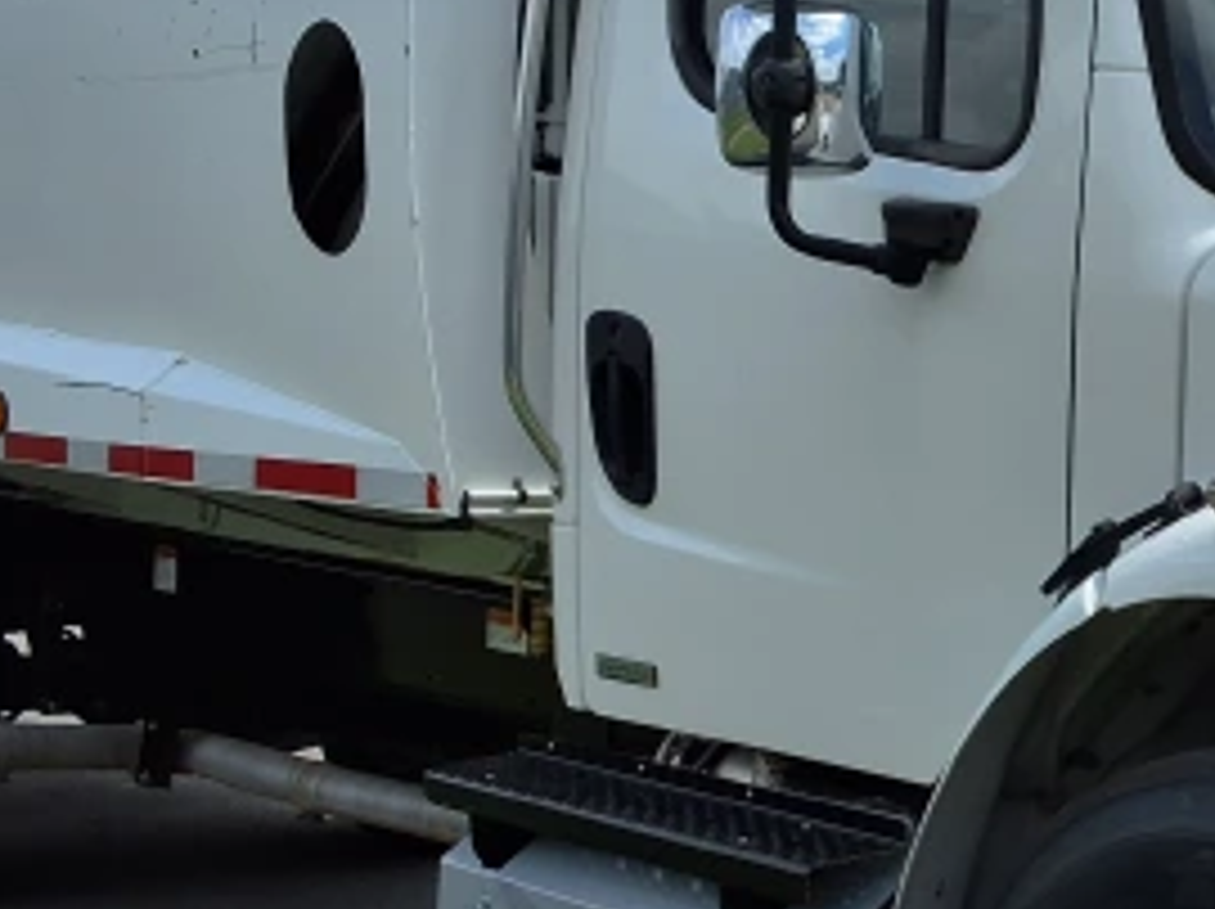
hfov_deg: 22.8
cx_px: 1148
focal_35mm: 83
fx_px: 2911
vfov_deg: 17.7
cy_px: 544
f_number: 1.9
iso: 32
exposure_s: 1/2381
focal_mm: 2.91
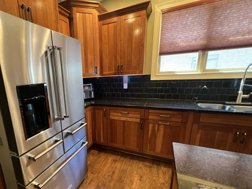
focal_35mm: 17
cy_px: 109
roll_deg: +2.9
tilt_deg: -14.0
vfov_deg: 74.2
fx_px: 124
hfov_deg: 88.7
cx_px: 90
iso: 640
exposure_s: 1/40
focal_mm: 1.57
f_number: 1.8
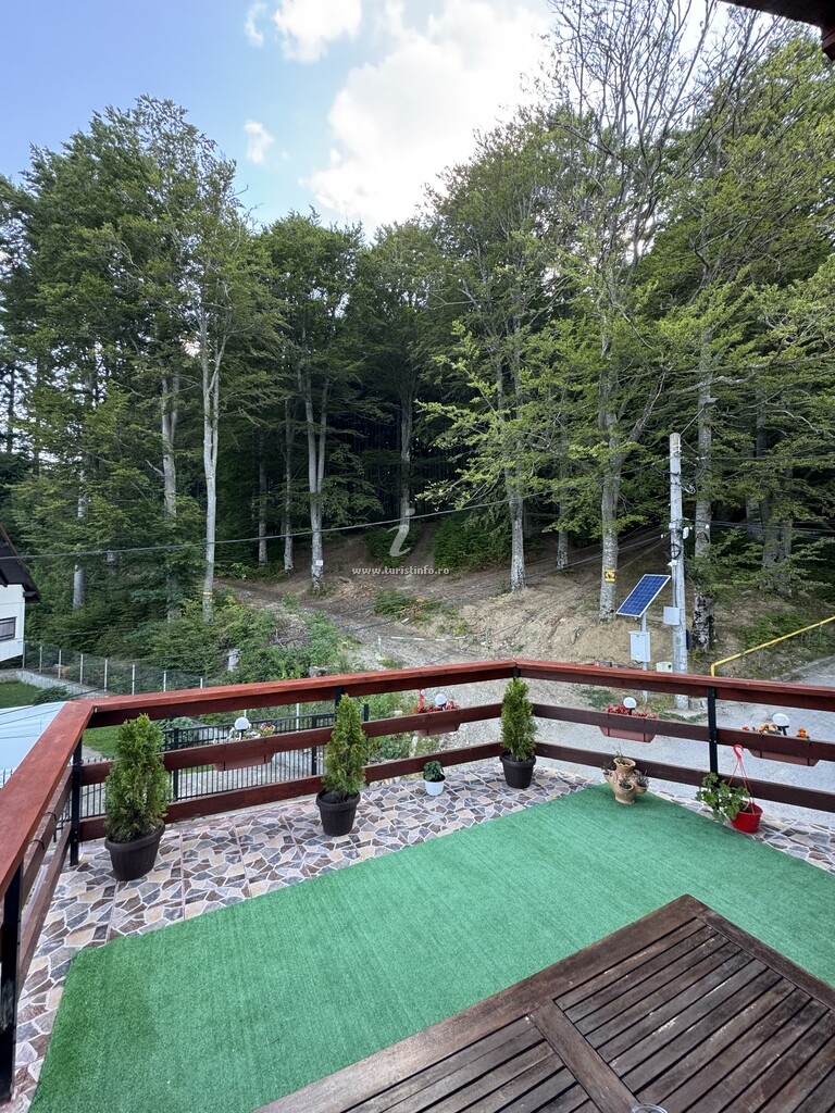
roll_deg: +1.5
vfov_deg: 102.1
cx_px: 418
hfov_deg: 85.7
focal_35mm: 14
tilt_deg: +2.9
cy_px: 556
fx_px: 450
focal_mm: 2.22
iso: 100
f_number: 2.2
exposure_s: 1/99
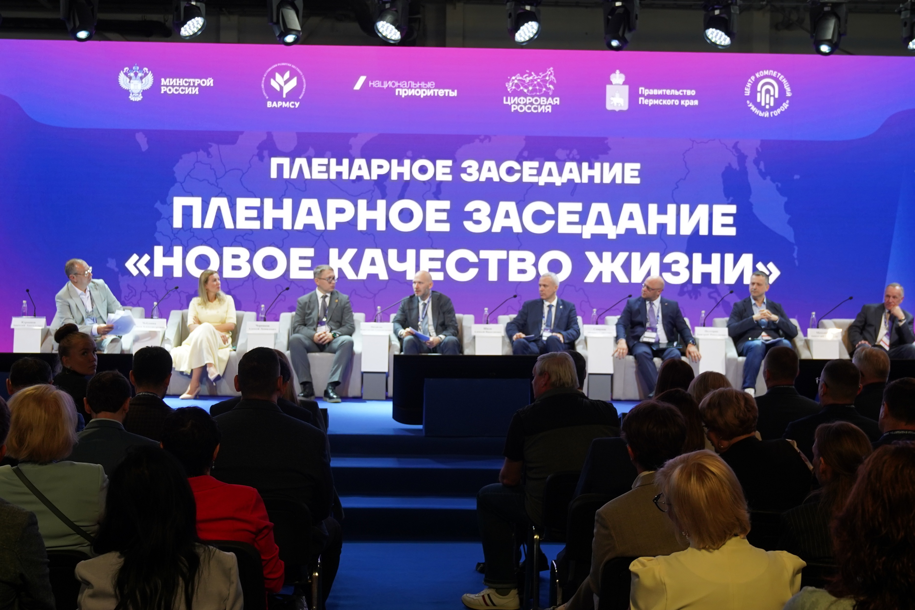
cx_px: 458
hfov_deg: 41.1
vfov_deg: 28.1
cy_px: 305
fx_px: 1220
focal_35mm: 48
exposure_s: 1/60
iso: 400
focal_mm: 32
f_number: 4
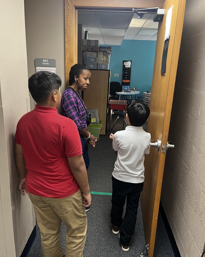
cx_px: 102
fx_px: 212
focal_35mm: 28
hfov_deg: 51.5
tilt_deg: -16.4
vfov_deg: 62.2
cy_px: 126
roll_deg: -0.5
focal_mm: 5.1
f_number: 1.6
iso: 250
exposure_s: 1/60
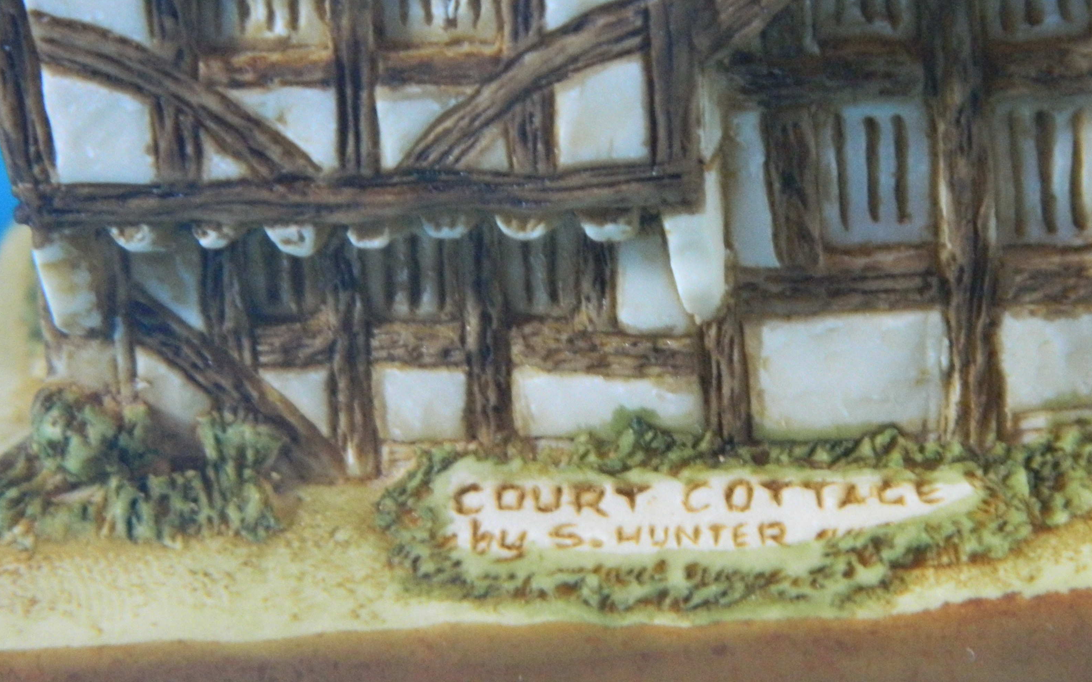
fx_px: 5565
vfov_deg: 7.0
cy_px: 435
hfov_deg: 11.2
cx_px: 662
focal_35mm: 187
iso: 400
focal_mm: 23.2
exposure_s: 1/20
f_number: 4.7
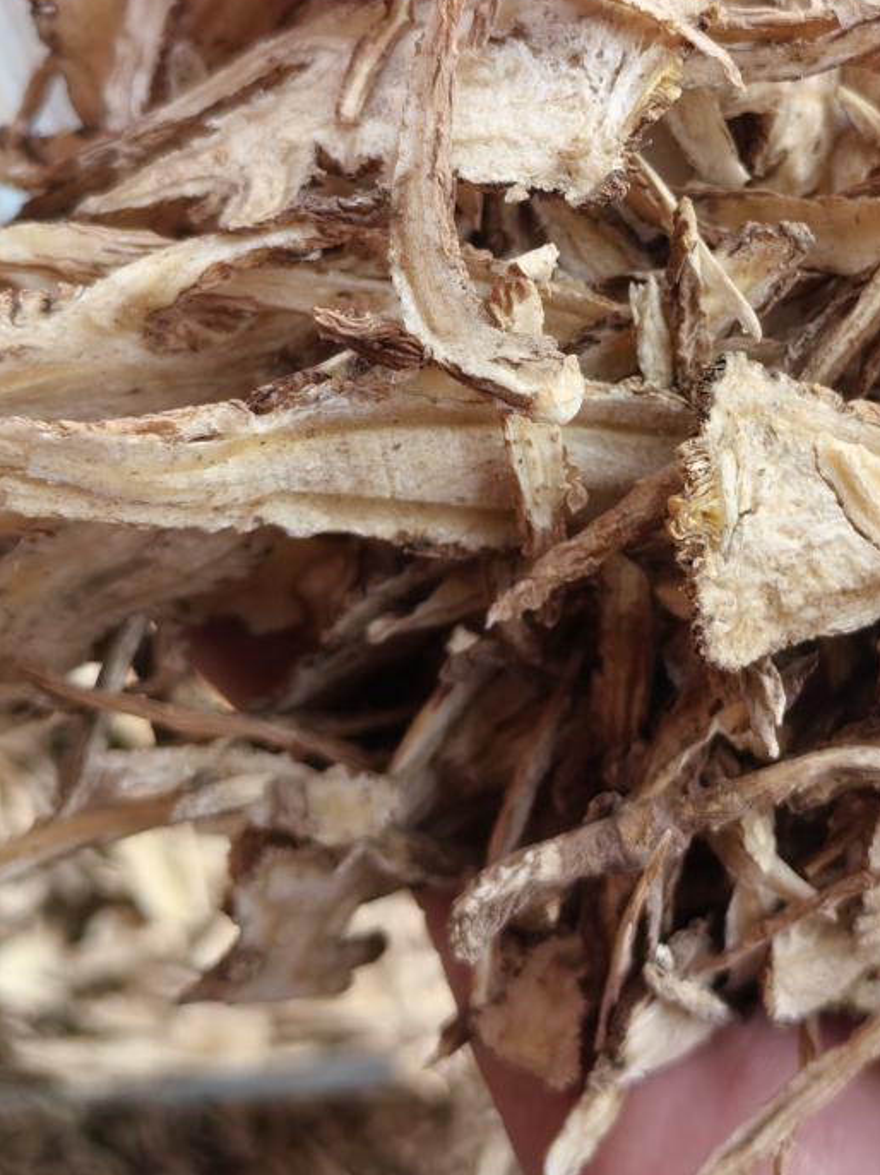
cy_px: 367
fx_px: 1425
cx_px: 642
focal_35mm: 42
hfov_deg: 33.7
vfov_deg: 44.0
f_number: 2
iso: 100
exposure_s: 1/1000
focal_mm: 5.72
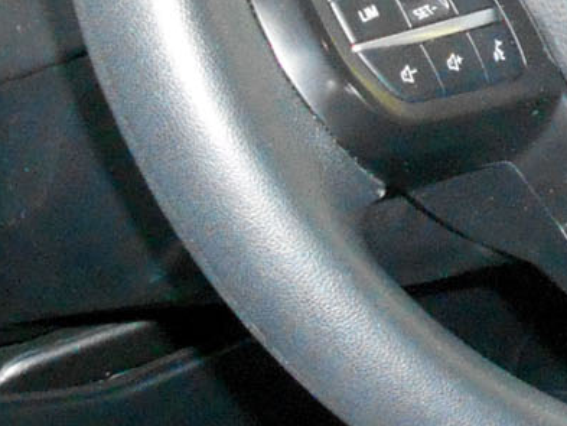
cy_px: -221
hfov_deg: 17.6
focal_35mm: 110
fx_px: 1802
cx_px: 505
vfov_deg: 12.7
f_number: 3.2
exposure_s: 1/25
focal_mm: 4.6
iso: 500
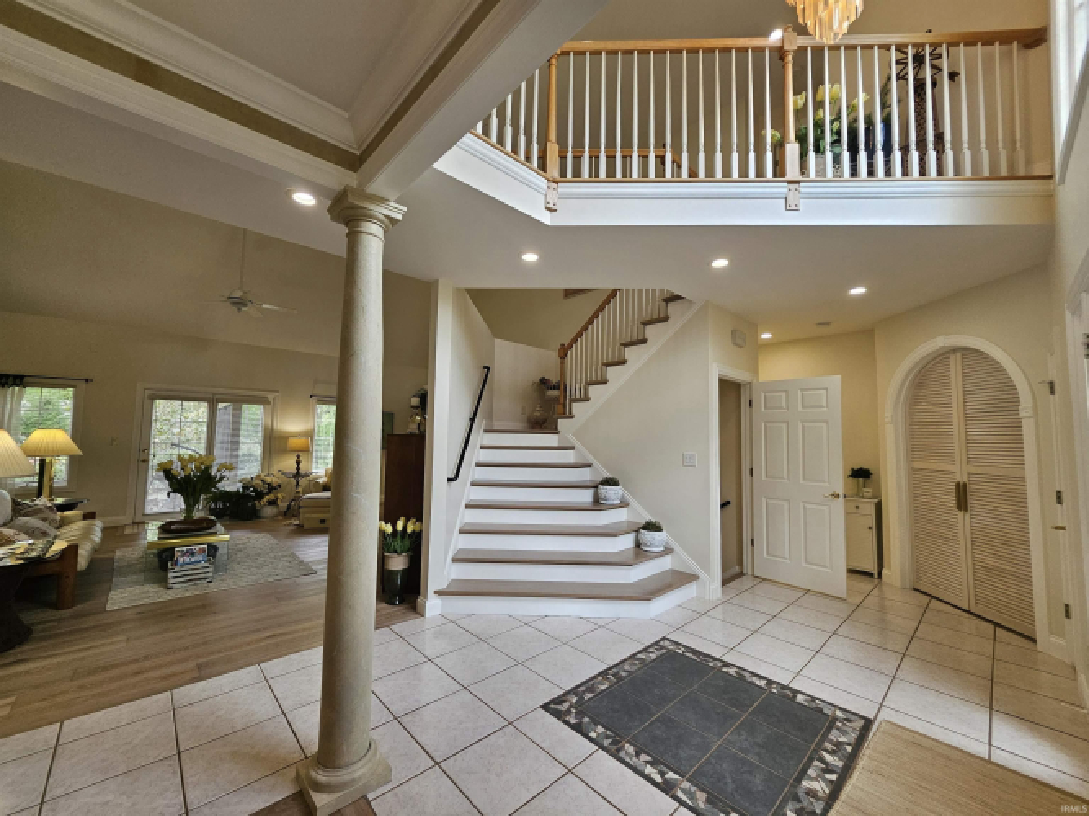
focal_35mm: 13
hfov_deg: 106.2
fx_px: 409
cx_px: 544
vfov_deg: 89.9
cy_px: 408
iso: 40
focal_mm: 1.74
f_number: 2.2
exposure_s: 1/60
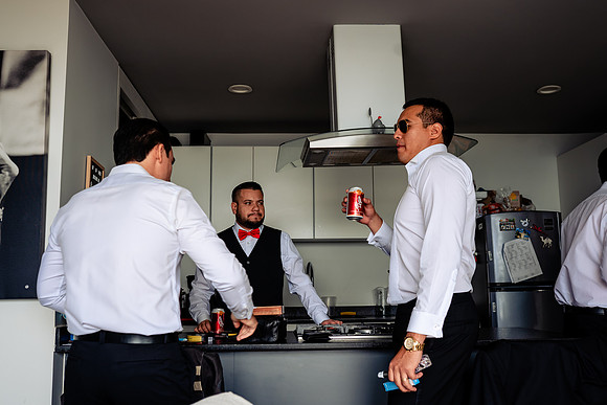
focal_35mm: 37
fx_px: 625
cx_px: 304
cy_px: 202
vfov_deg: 35.9
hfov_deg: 51.8
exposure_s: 1/200
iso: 320
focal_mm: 35
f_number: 4
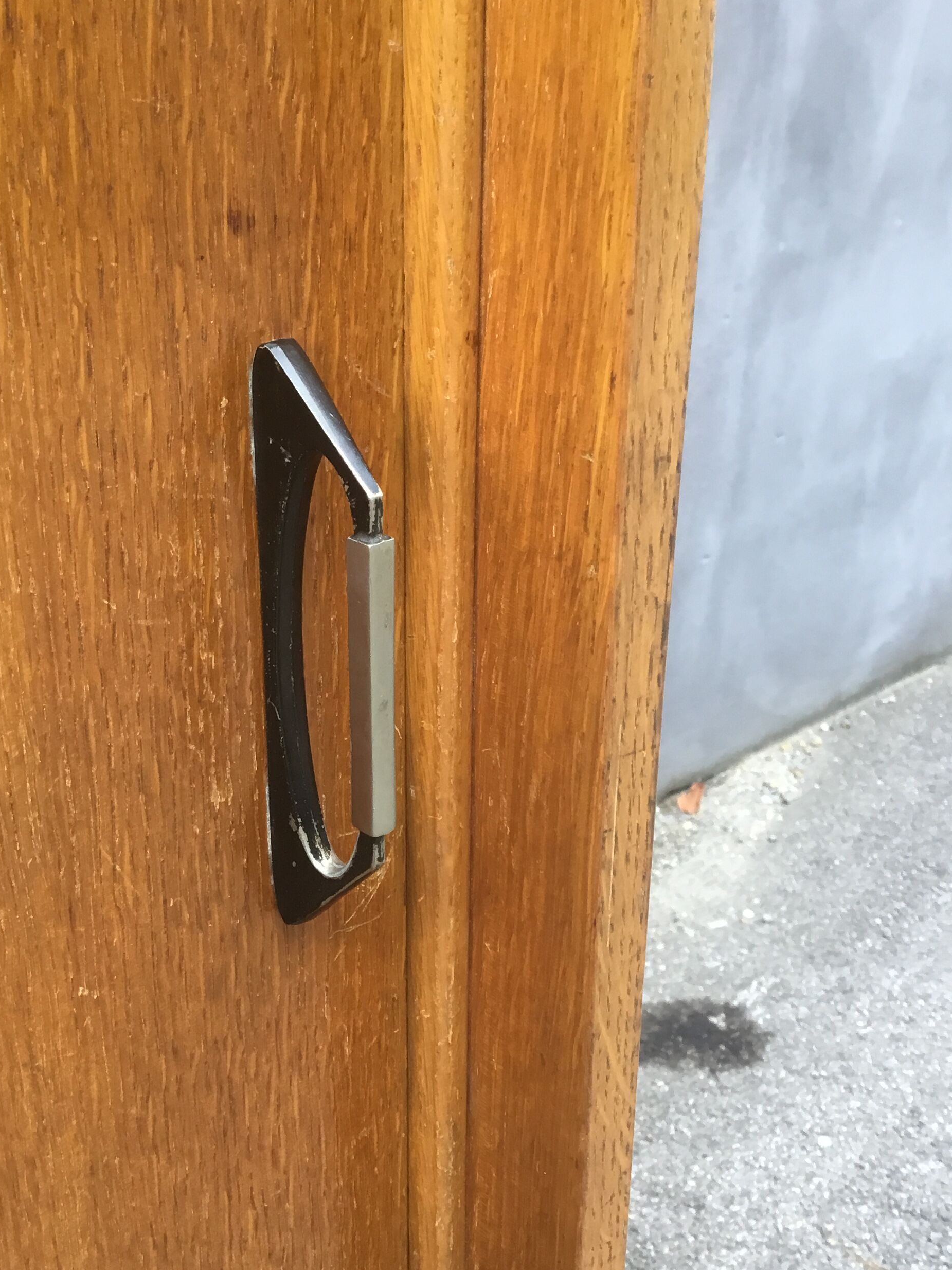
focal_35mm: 41
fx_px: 1503
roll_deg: -0.6
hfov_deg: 35.0
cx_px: 362
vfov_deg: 45.7
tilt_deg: -25.2
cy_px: 680
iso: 25
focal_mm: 3.3
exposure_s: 1/33
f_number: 2.4
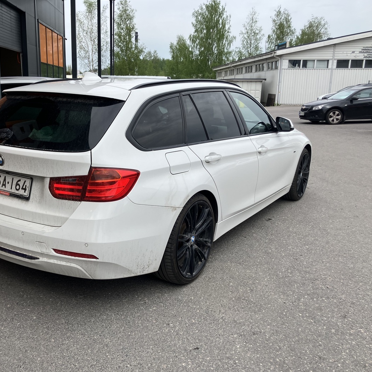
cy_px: 186
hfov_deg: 47.8
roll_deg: +1.8
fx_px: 413
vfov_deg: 48.5
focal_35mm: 34
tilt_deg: -10.3
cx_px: 130
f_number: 1.8
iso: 32
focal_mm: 3.99
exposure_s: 1/1156
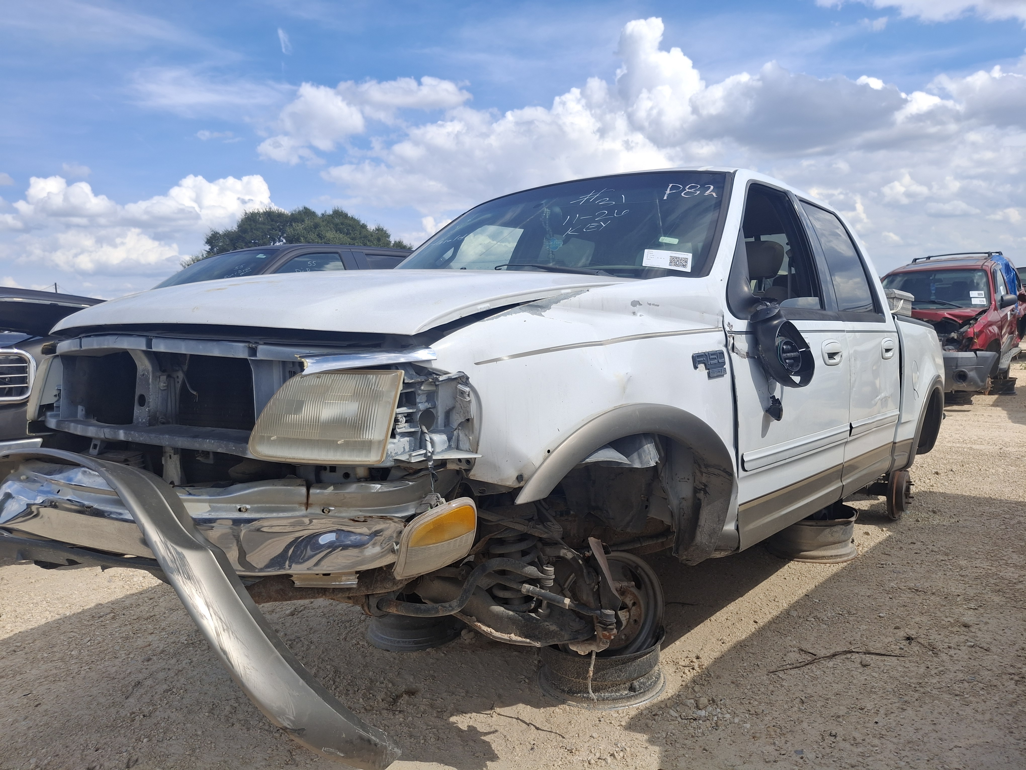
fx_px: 741
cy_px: 385
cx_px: 513
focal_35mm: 25
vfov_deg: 54.9
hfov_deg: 69.4
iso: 32
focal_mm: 4.69
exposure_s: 1/2141
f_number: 1.8
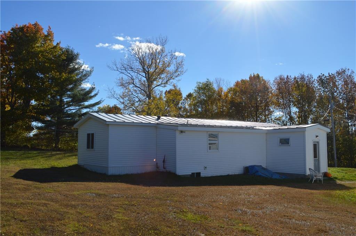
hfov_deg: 57.3
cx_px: 178
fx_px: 326
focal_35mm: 33
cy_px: 118
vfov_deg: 39.9
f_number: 9
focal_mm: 22
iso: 100
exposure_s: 1/320
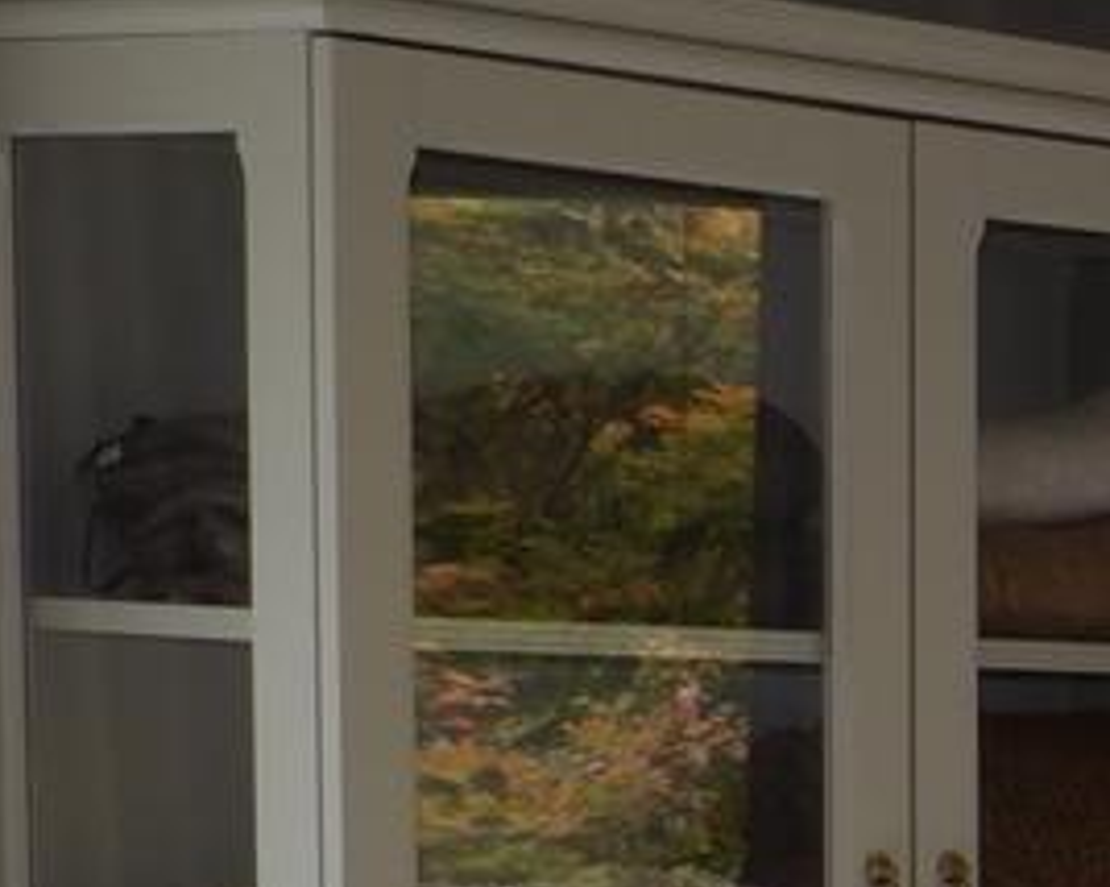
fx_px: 5417
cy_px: 1490
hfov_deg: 9.7
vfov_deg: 9.0
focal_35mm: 165
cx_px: 3040
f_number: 11
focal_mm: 15
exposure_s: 1/9
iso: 400
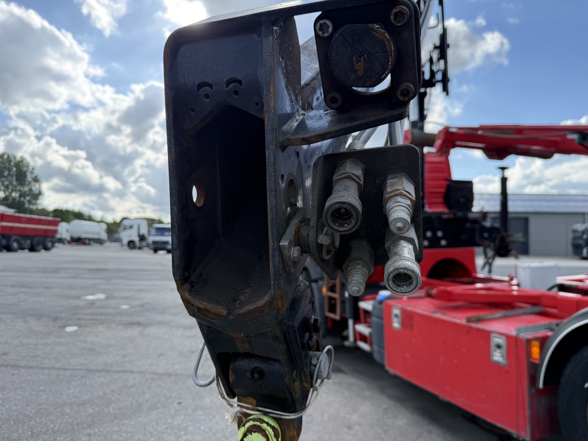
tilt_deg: +2.4
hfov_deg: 71.6
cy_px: 220
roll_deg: -1.0
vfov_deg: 56.8
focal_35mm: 24
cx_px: 294
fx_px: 408
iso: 100
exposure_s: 1/2169
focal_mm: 6.76
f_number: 1.78
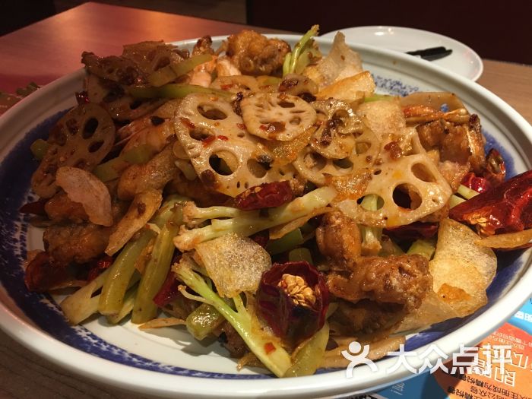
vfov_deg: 48.2
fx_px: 446
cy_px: 200
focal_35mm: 29
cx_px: 266
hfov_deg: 61.7
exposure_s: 1/17
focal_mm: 4.15
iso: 100
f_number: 2.2
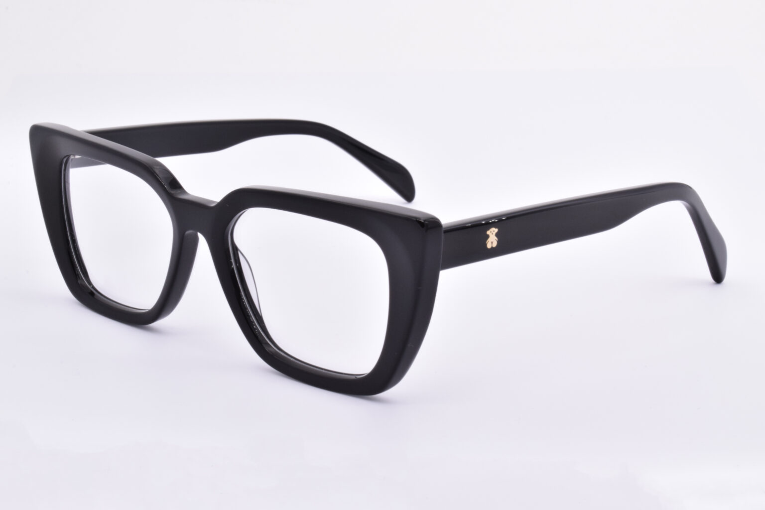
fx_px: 1753
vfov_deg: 16.6
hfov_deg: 24.6
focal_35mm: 82
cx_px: 382
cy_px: 255
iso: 800
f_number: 36
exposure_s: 1/50
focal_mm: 55
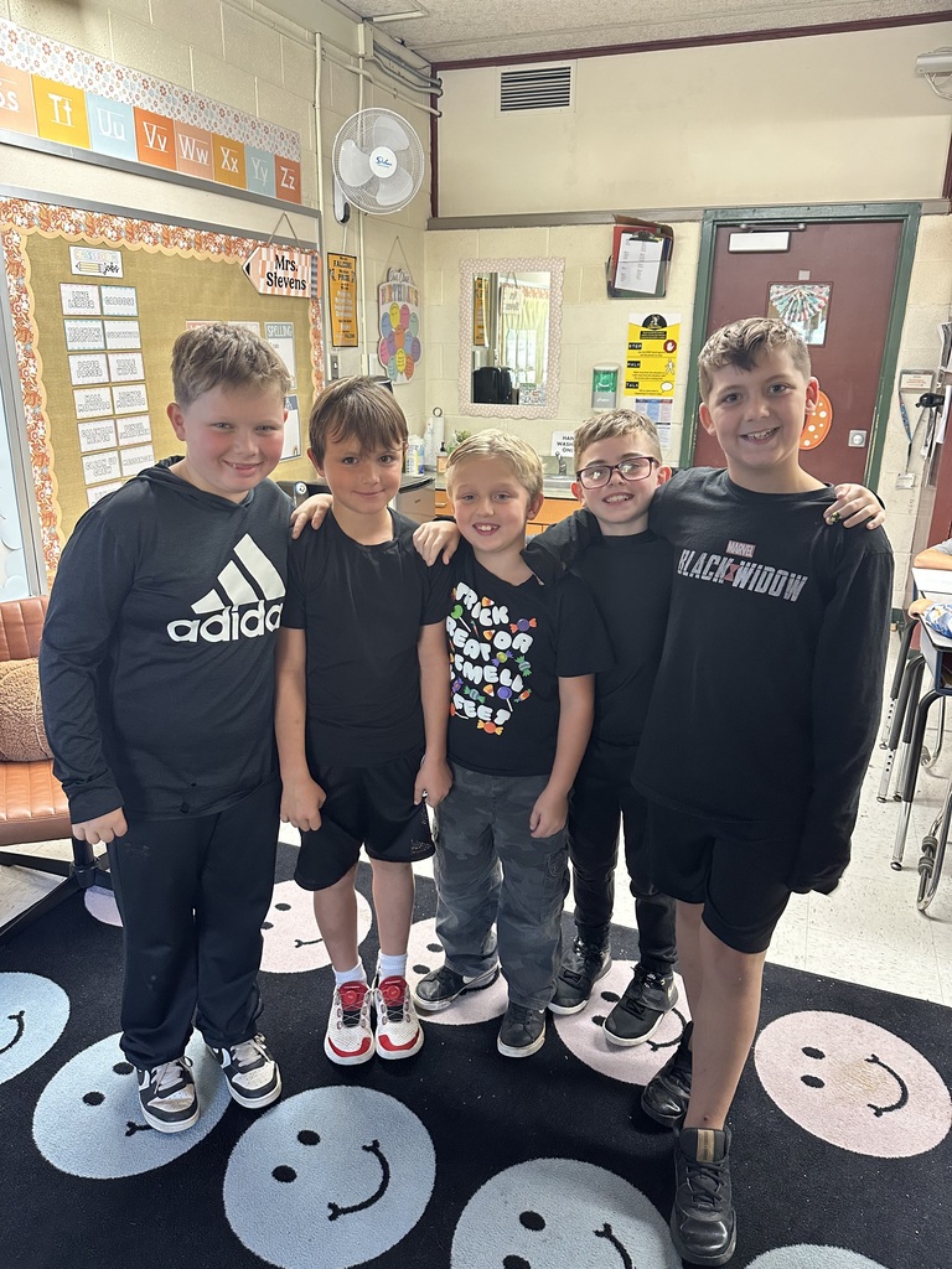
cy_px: 634
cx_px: 476
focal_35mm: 24
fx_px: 880
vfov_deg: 71.6
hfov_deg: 56.8
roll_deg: -0.9
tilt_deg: -17.7
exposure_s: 1/60
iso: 320
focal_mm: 6.86
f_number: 1.78
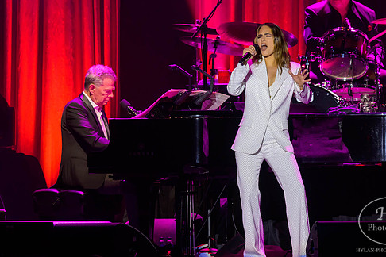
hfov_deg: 3.8
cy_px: 107
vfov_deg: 2.5
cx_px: 205
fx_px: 5800
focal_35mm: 541
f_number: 5.6
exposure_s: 1/250
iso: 1800
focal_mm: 300
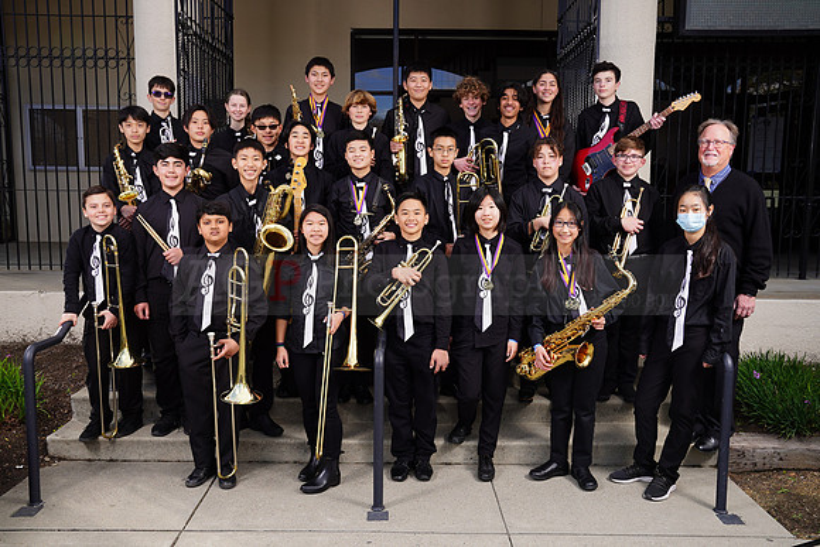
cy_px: 274
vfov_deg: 42.3
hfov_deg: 60.3
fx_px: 706
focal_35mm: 31
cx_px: 410
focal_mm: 31
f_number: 6.3
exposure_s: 1/200
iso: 100
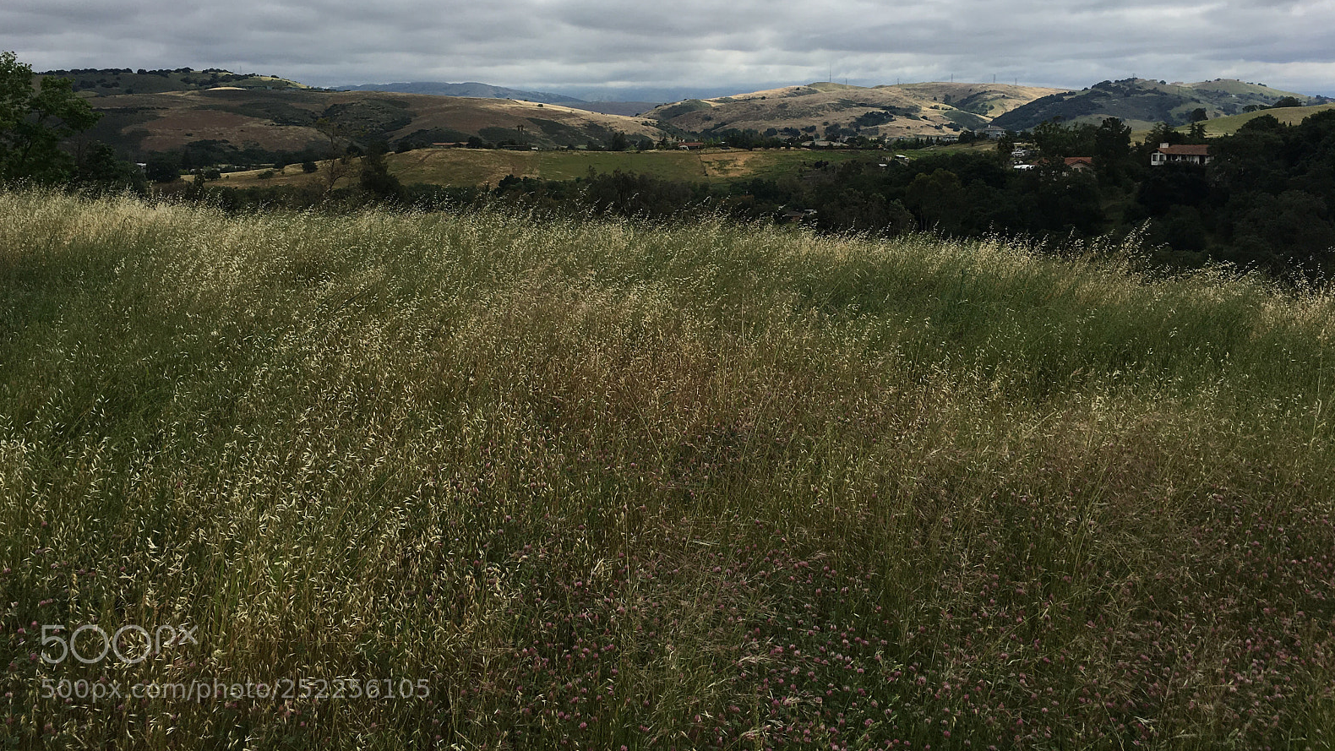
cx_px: 664
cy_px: 248
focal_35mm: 32
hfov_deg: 61.0
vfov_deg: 36.3
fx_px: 1133
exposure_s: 1/2331
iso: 25
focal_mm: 4.15
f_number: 2.2
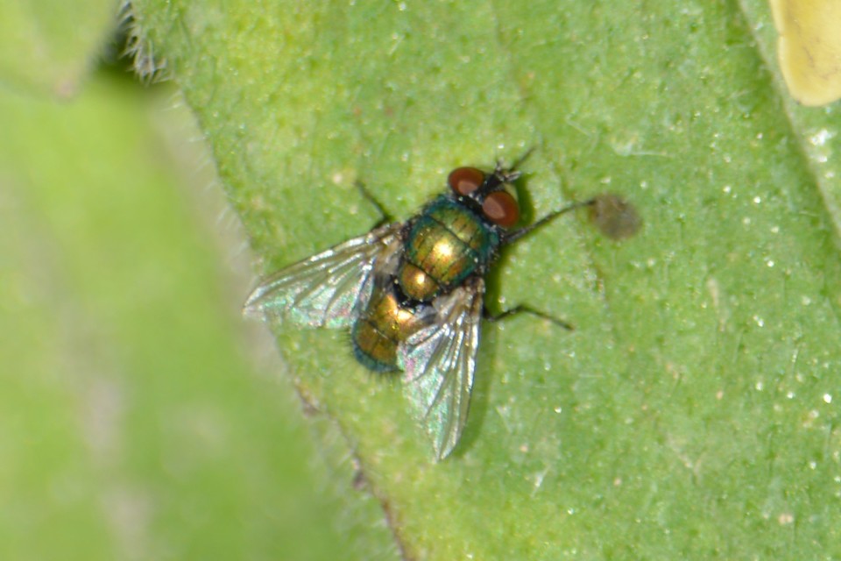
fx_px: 10512
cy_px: 280
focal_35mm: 450
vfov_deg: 3.1
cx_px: 420
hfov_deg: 4.6
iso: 100
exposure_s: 1/250
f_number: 8
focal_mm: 300
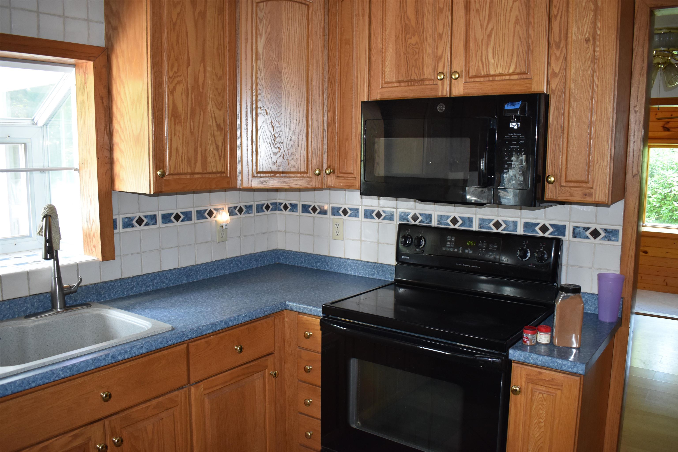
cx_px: 339
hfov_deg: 61.9
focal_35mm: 30
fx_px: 565
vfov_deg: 43.6
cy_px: 226
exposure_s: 1/60
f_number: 3.5
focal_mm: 20
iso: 1000
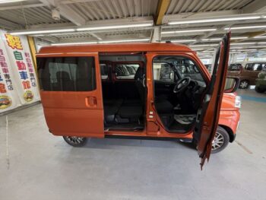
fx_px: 108
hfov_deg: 102.0
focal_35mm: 14
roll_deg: +1.8
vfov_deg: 85.7
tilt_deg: -15.1
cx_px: 133
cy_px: 100
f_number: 2.2
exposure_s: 1/100
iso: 320
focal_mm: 2.22
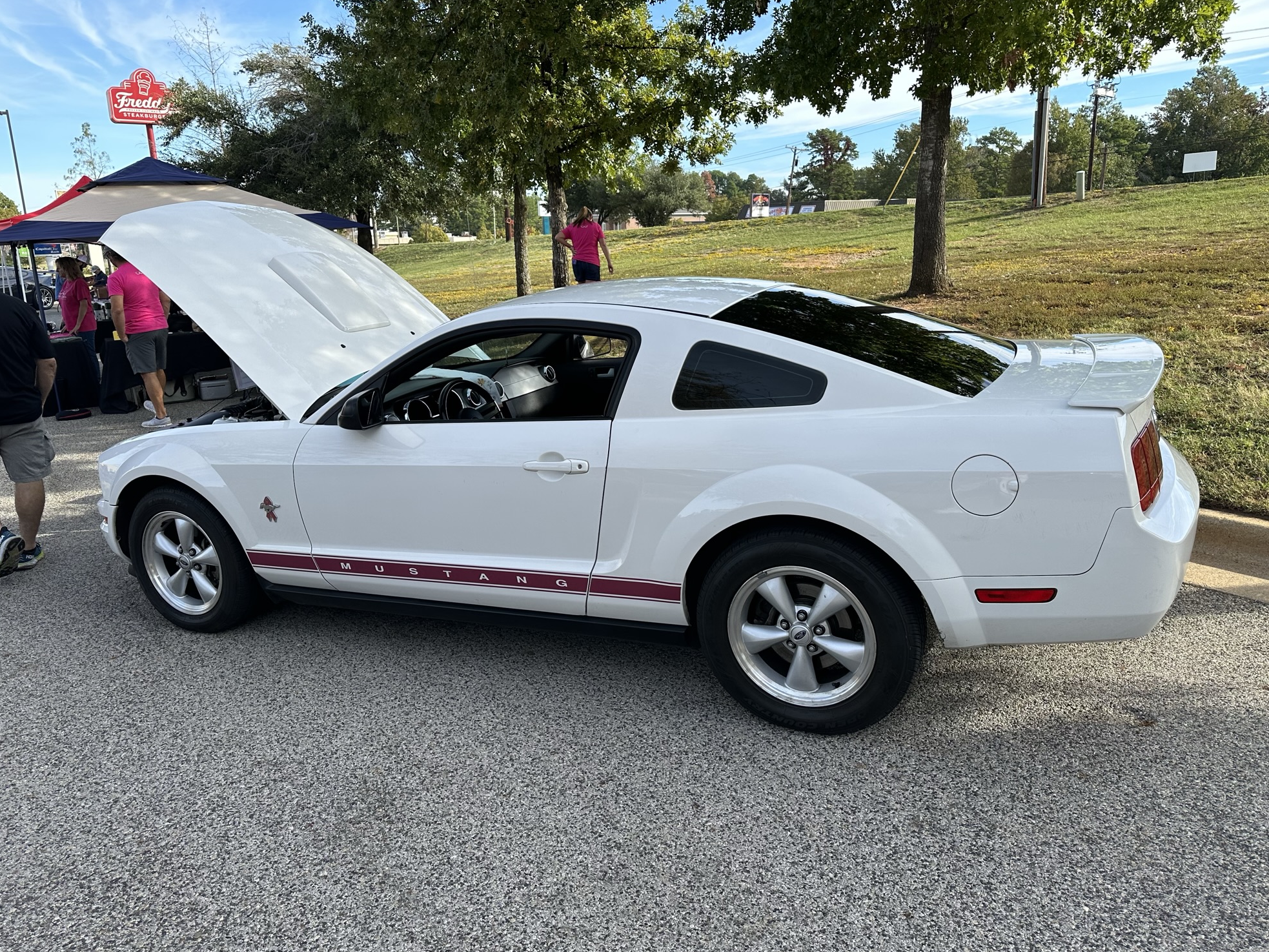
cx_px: 649
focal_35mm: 25
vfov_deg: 54.9
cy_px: 481
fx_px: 917
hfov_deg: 69.4
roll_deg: +0.9
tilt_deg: -15.8
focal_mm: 6.86
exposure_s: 1/1692
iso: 80
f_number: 1.78
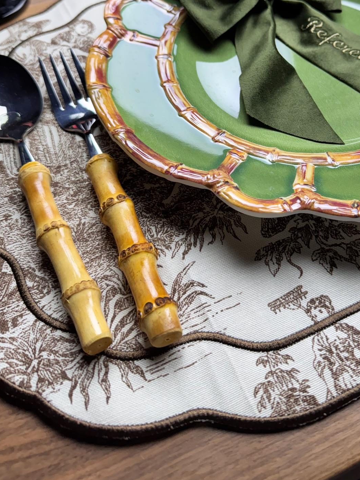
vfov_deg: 50.8
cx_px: 239
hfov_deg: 40.2
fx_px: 485
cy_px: 132
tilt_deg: -47.9
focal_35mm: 35
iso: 200
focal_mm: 6.76
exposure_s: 1/100
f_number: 1.78
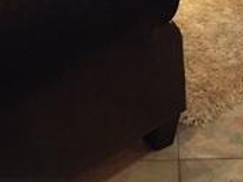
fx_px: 758
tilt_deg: -13.3
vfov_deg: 12.6
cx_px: 103
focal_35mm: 108
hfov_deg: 18.2
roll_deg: +4.9
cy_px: -134
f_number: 2.2
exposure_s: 1/15
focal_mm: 4.15
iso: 80
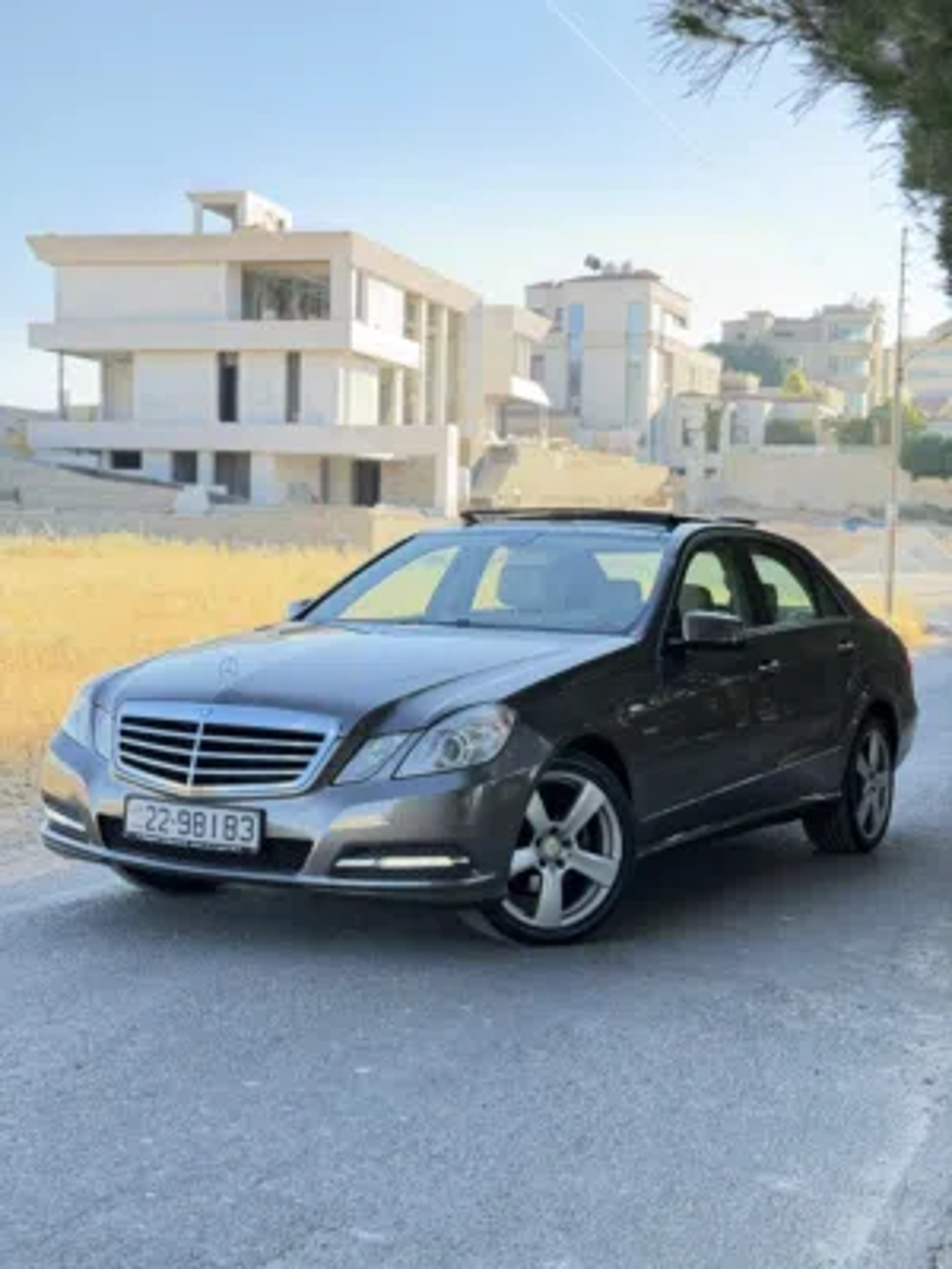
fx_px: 1760
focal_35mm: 48
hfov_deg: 30.3
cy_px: 634
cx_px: 476
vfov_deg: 39.7
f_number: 1.78
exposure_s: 1/357
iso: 80
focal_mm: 6.76
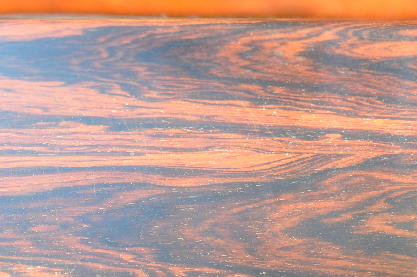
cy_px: 246
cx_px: -78
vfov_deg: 9.5
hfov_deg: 13.9
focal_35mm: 144
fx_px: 1666
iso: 500
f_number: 5.6
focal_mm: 30
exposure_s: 1/30
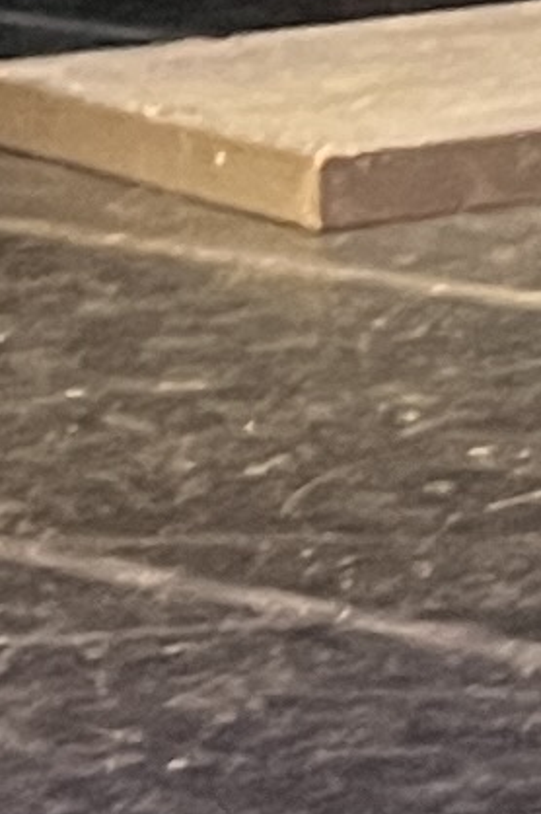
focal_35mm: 261
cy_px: -676
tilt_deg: -1.2
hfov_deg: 5.2
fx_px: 5893
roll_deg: +1.0
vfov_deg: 7.6
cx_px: 1043
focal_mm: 5.1
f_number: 1.6
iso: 500
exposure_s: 1/30
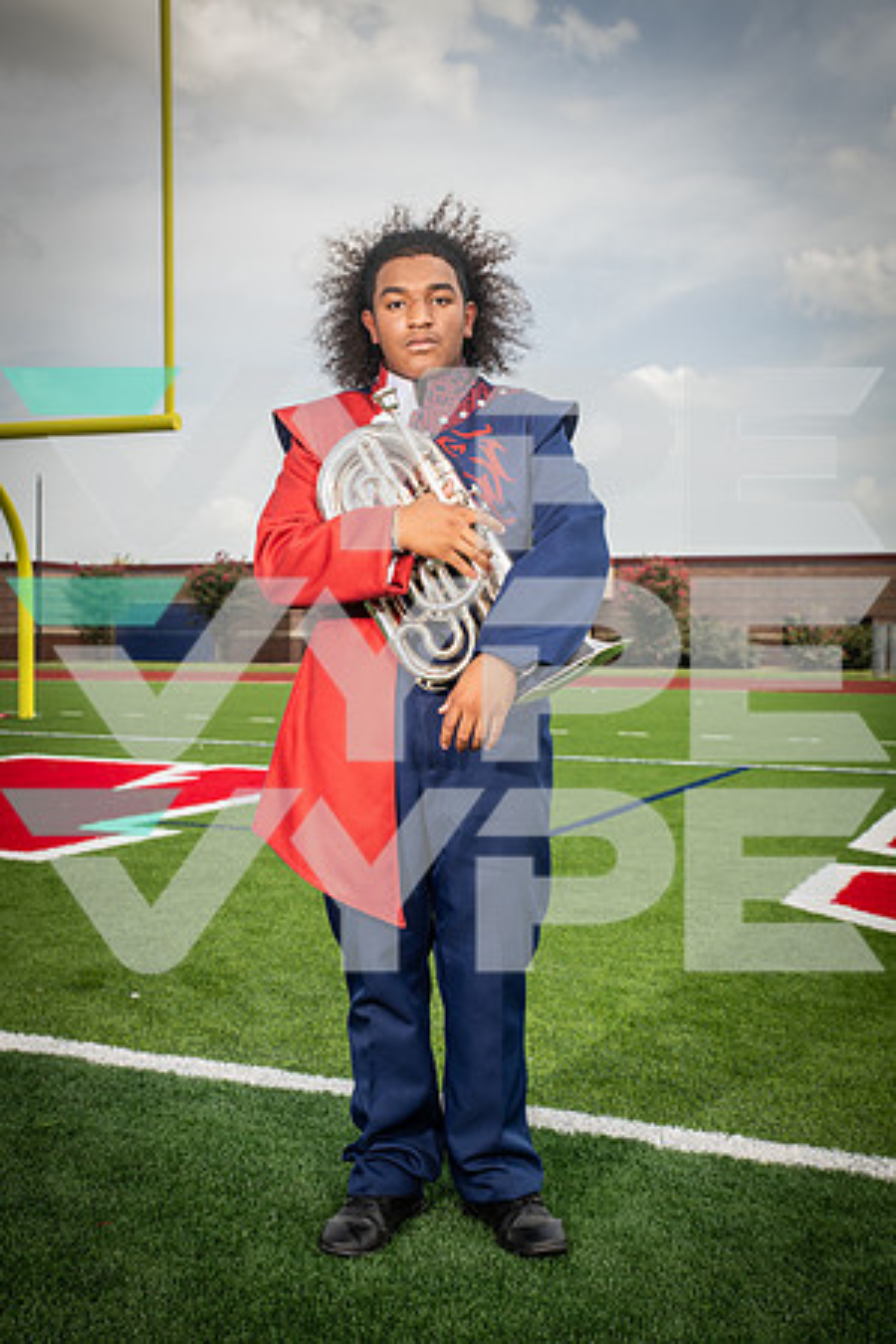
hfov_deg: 33.4
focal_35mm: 40
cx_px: 448
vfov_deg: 48.5
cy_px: 672
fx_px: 1493
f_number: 7.1
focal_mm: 40
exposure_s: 1/400
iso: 125
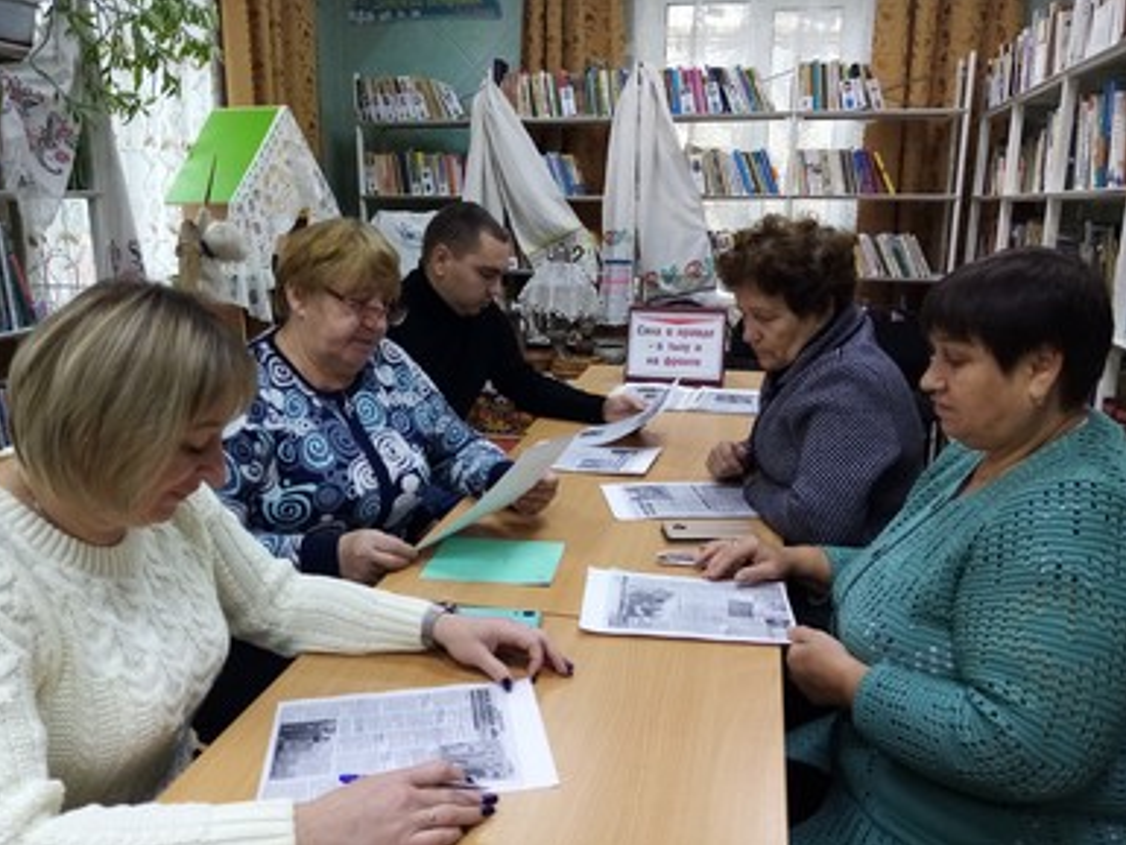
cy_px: 412
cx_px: 550
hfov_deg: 65.3
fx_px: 879
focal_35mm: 27
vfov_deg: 51.4
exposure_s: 1/33.3
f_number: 1.8
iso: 143
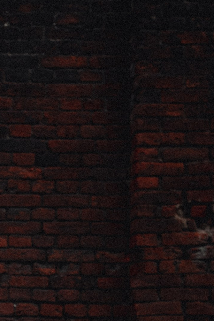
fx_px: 1703
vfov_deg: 10.5
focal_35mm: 191
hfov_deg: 7.0
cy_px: 410
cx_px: -154
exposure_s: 1/250
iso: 200
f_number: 4.5
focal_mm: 50
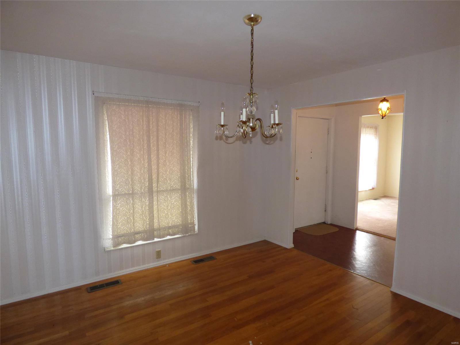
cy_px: 172
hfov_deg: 81.7
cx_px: 230
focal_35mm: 20
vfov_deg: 66.0
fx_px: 266
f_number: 2.8
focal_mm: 3.58
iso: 320
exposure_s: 1/60
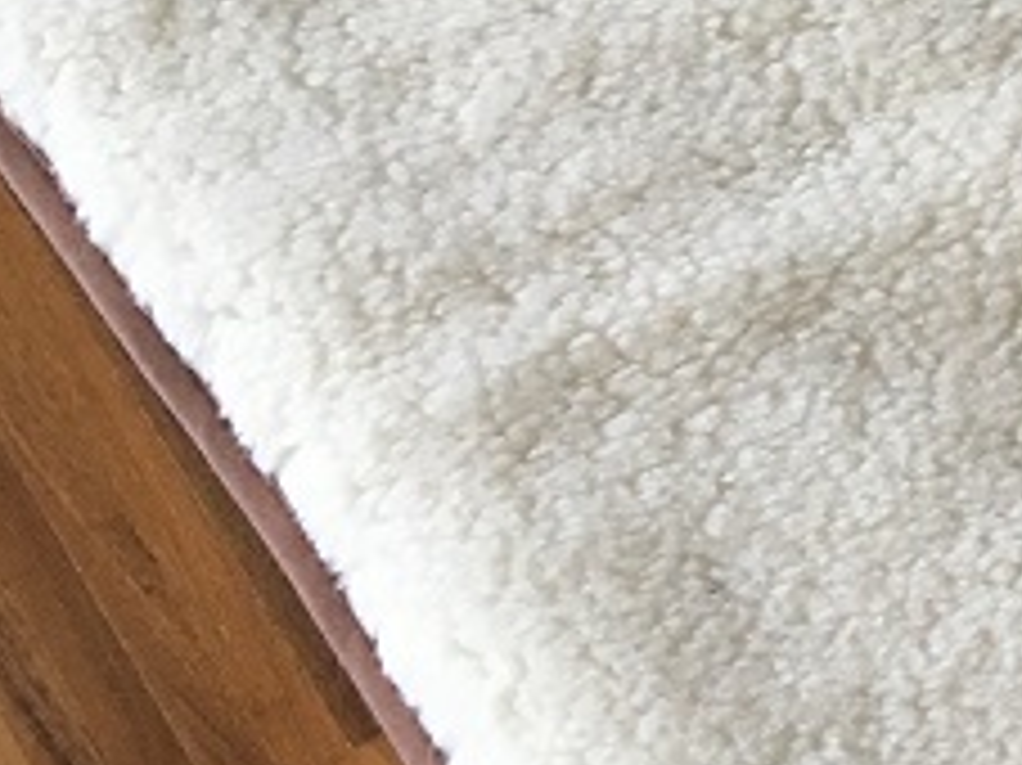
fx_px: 3777
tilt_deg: -51.2
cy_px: 315
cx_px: 2242
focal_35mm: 128
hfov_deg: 12.8
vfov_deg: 11.6
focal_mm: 4.15
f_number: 2.2
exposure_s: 1/33
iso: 100
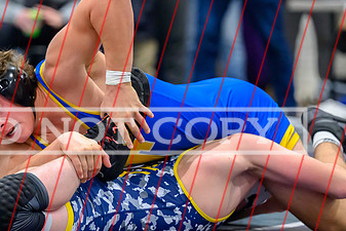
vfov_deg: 5.1
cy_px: 151
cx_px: 111
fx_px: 2615
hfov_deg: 7.6
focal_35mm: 272
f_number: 2.8
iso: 8000
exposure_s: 1/640
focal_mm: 145
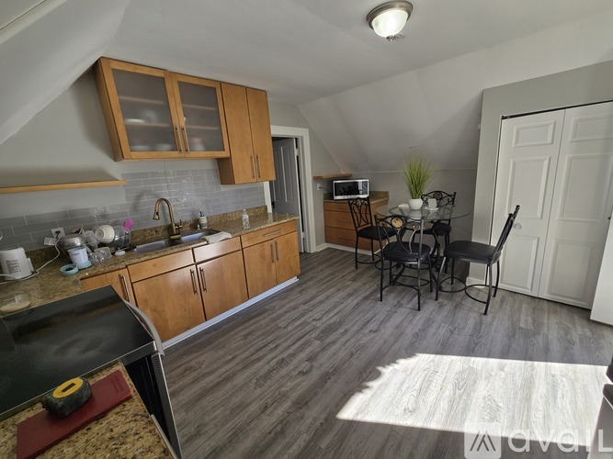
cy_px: 230
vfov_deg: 89.9
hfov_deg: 106.2
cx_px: 306
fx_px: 230
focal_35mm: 13
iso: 50
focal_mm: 2.2
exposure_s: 1/346
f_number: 2.2
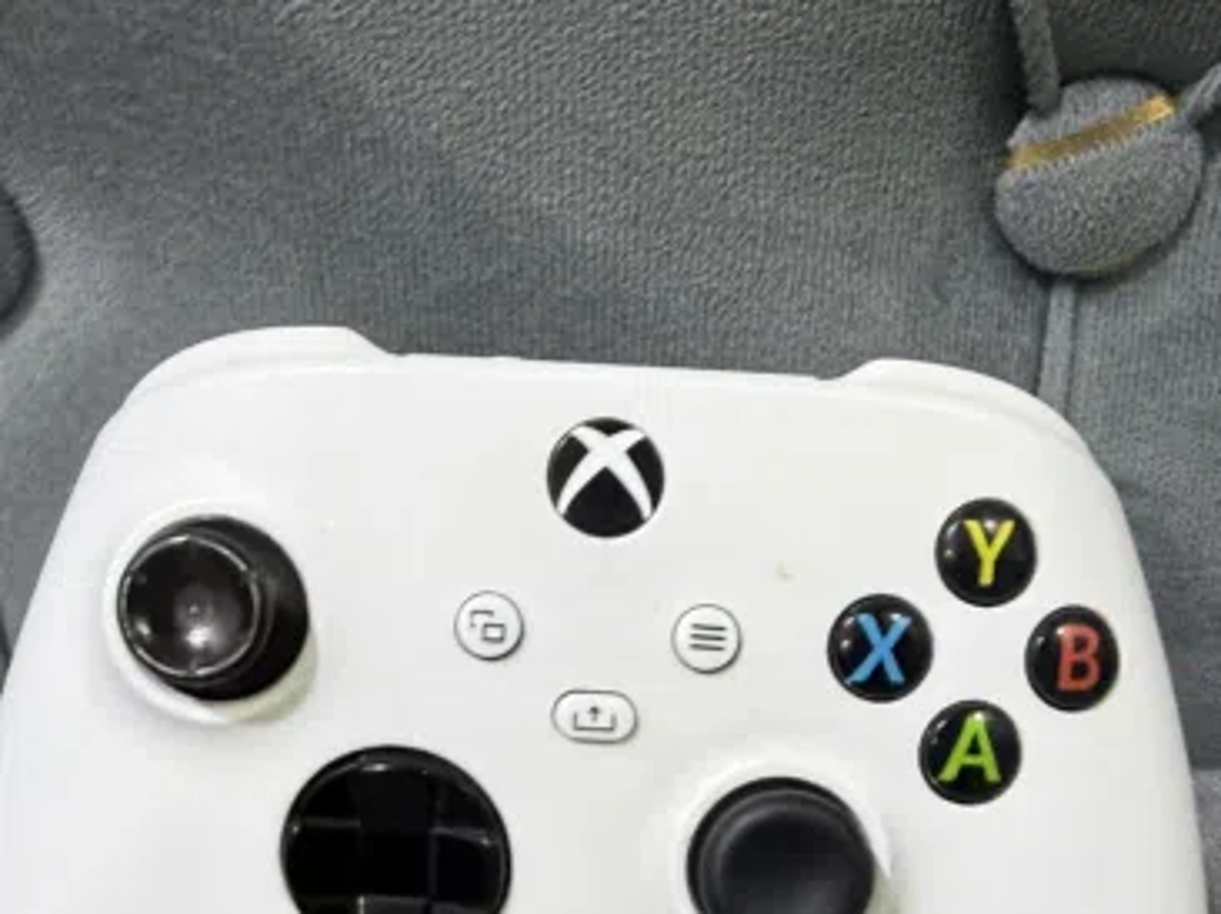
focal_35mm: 42
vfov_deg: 33.2
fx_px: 1480
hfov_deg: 44.6
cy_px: 747
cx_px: 734
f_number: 2.2
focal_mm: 2.22
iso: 200
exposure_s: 1/50
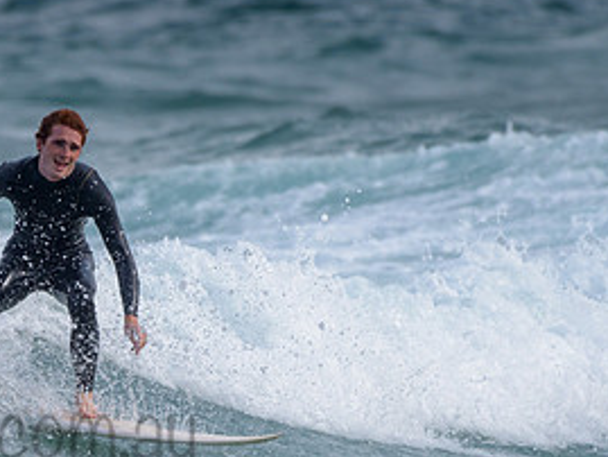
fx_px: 22299
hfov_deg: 1.6
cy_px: 409
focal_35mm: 1269
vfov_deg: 1.2
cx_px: 48
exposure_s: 1/2000
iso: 220
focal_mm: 500
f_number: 5.6
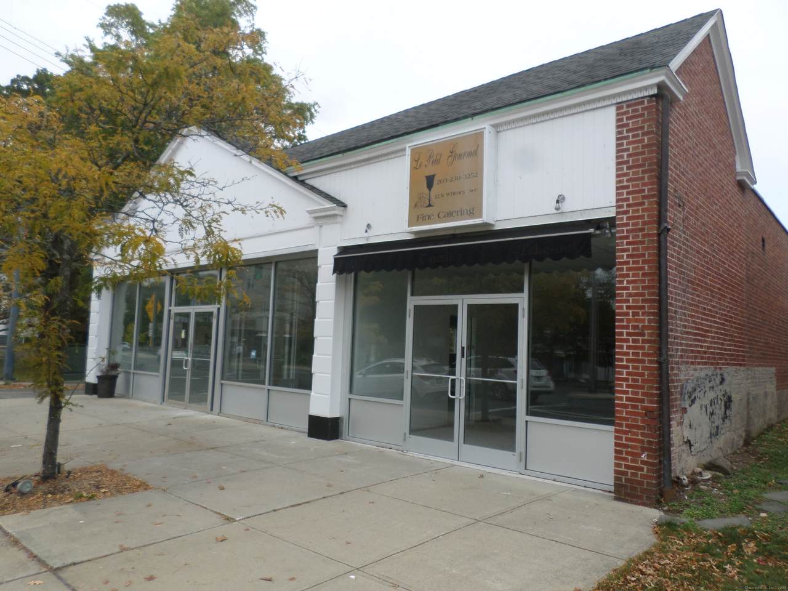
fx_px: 569
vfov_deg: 54.9
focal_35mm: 25
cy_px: 296
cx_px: 394
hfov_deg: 69.4
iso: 80
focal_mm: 4.5
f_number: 2.5
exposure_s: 1/750
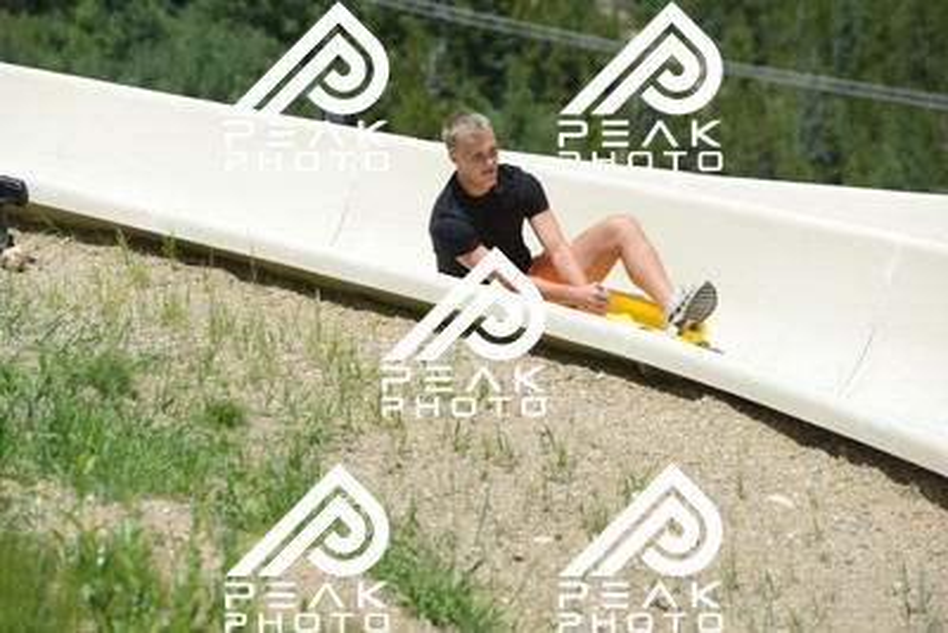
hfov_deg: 10.5
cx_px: 474
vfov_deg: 7.0
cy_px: 316
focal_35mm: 195
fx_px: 5137
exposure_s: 1/1250
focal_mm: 195
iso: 400
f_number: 6.3
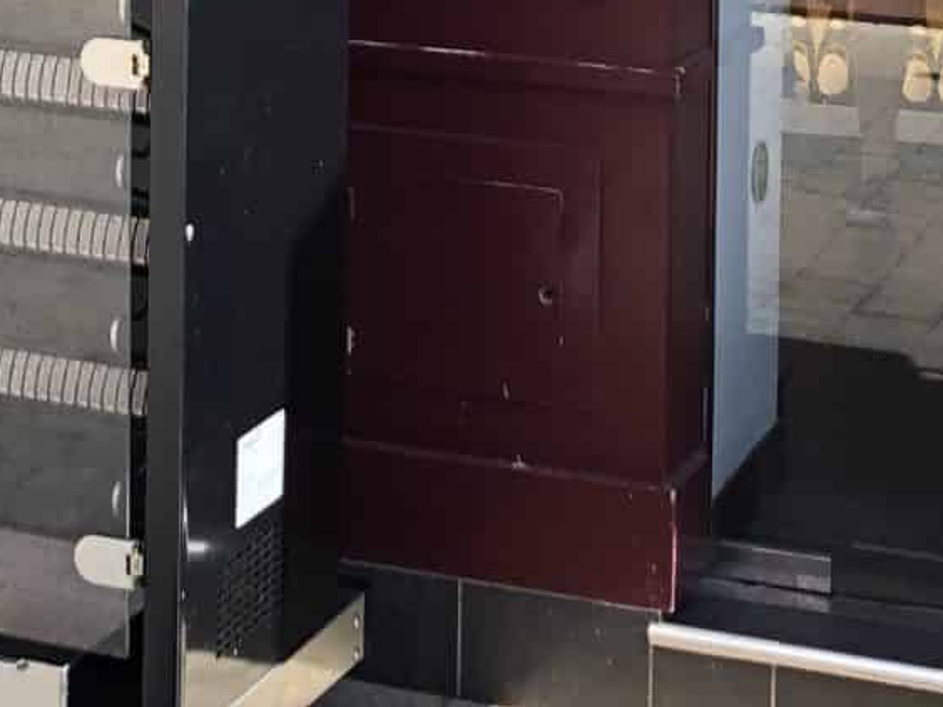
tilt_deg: -0.7
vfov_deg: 11.0
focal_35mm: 127
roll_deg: -2.0
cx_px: -37
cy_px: -495
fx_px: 3460
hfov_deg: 15.2
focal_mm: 3.99
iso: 20
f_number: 1.8
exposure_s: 1/254
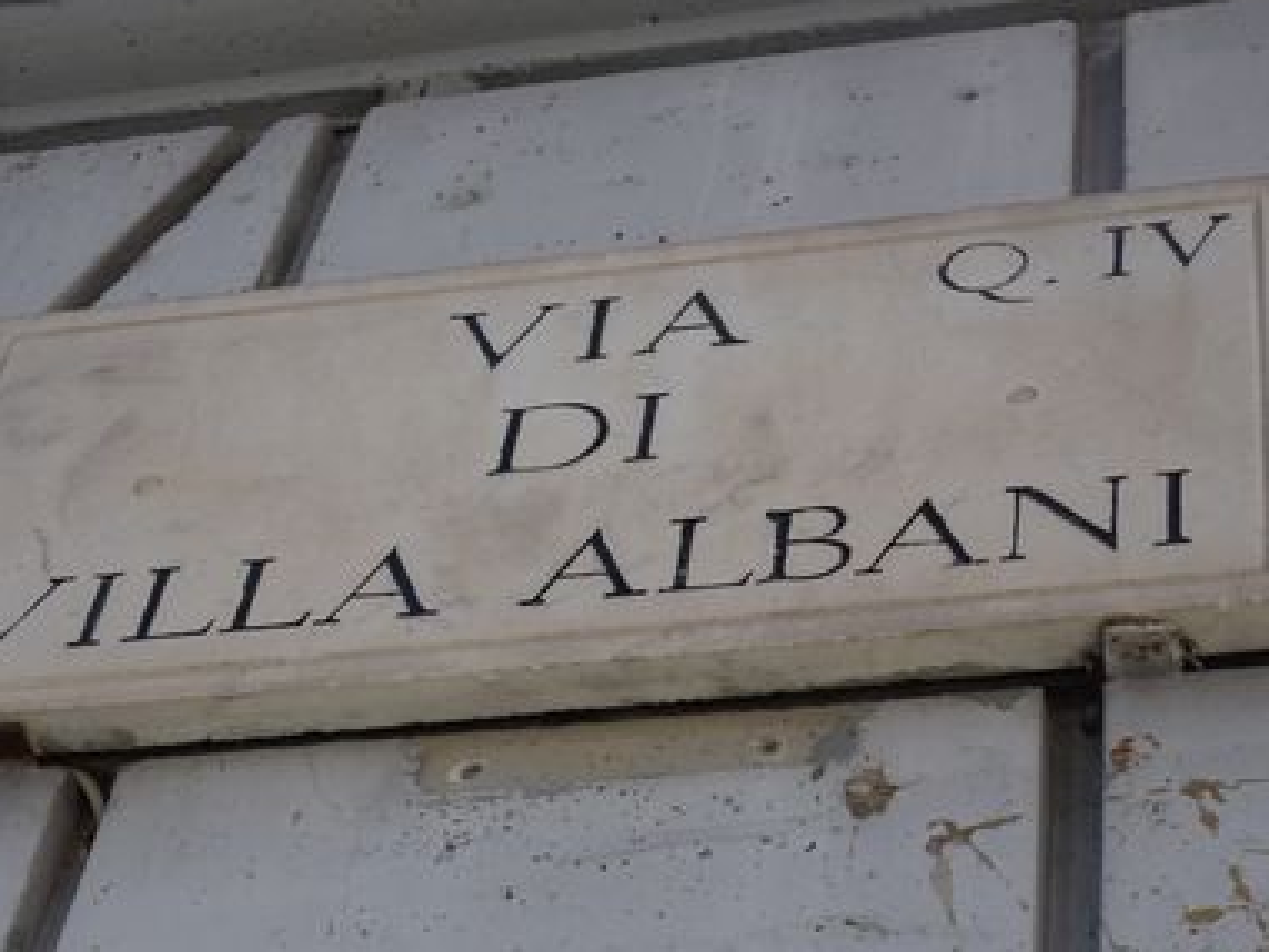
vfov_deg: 15.1
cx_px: 530
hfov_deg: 20.0
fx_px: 3594
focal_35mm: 98
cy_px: 456
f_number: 5
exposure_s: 1/200
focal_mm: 14.12
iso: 80
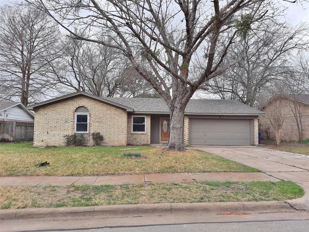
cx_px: 154
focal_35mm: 25
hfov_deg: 69.4
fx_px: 223
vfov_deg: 54.9
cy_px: 116
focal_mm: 4.6
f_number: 2
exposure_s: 1/469
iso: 32
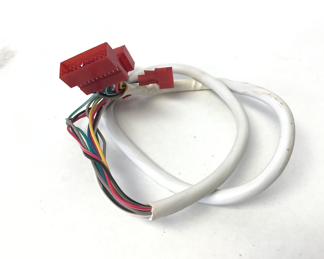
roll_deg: +2.6
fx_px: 316
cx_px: 171
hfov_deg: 54.2
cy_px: 131
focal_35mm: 33
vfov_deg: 44.5
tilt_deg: -42.9
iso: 25
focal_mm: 3.3
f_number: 2.4
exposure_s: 1/40
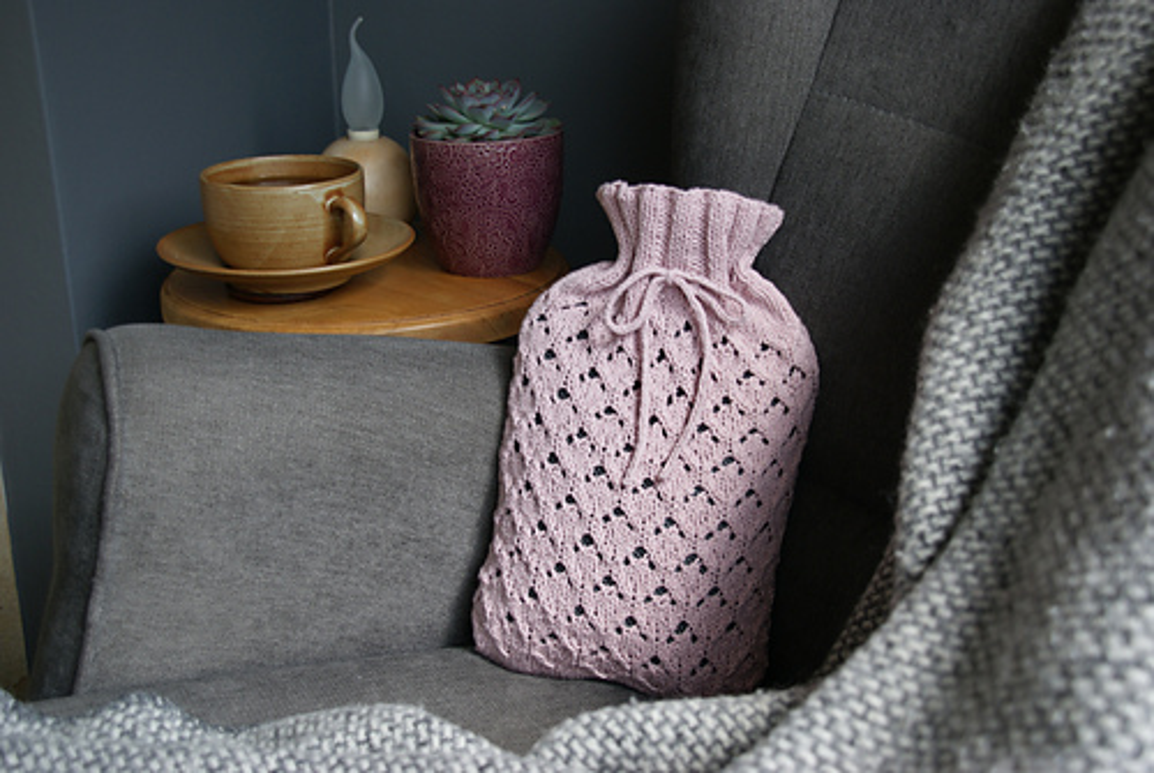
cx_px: 577
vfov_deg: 32.0
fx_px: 1348
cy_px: 386
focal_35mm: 42
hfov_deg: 46.3
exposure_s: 1/50
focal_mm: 28
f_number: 4.5
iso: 100
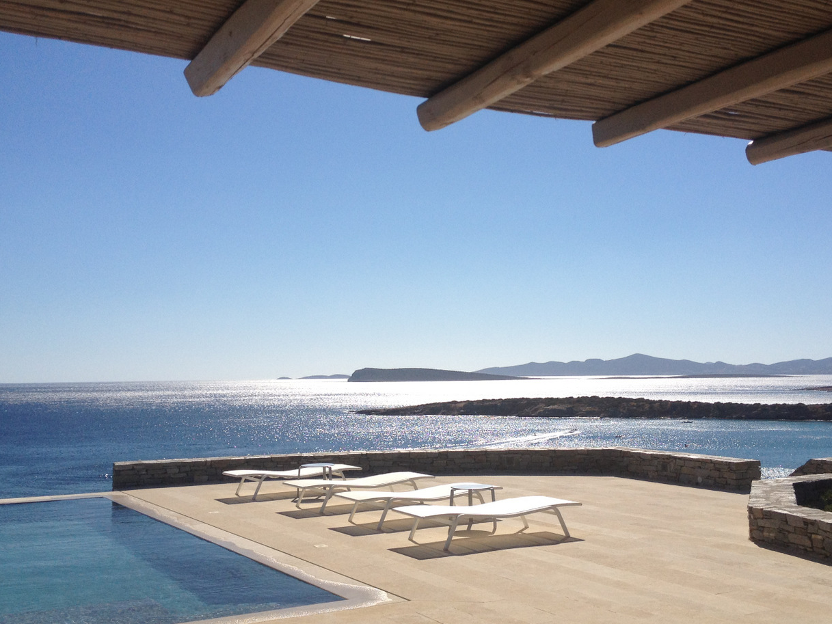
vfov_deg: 31.5
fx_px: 1106
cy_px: 284
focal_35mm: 46
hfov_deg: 41.2
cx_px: 442
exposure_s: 1/4608
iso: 64
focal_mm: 4.28
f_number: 2.4
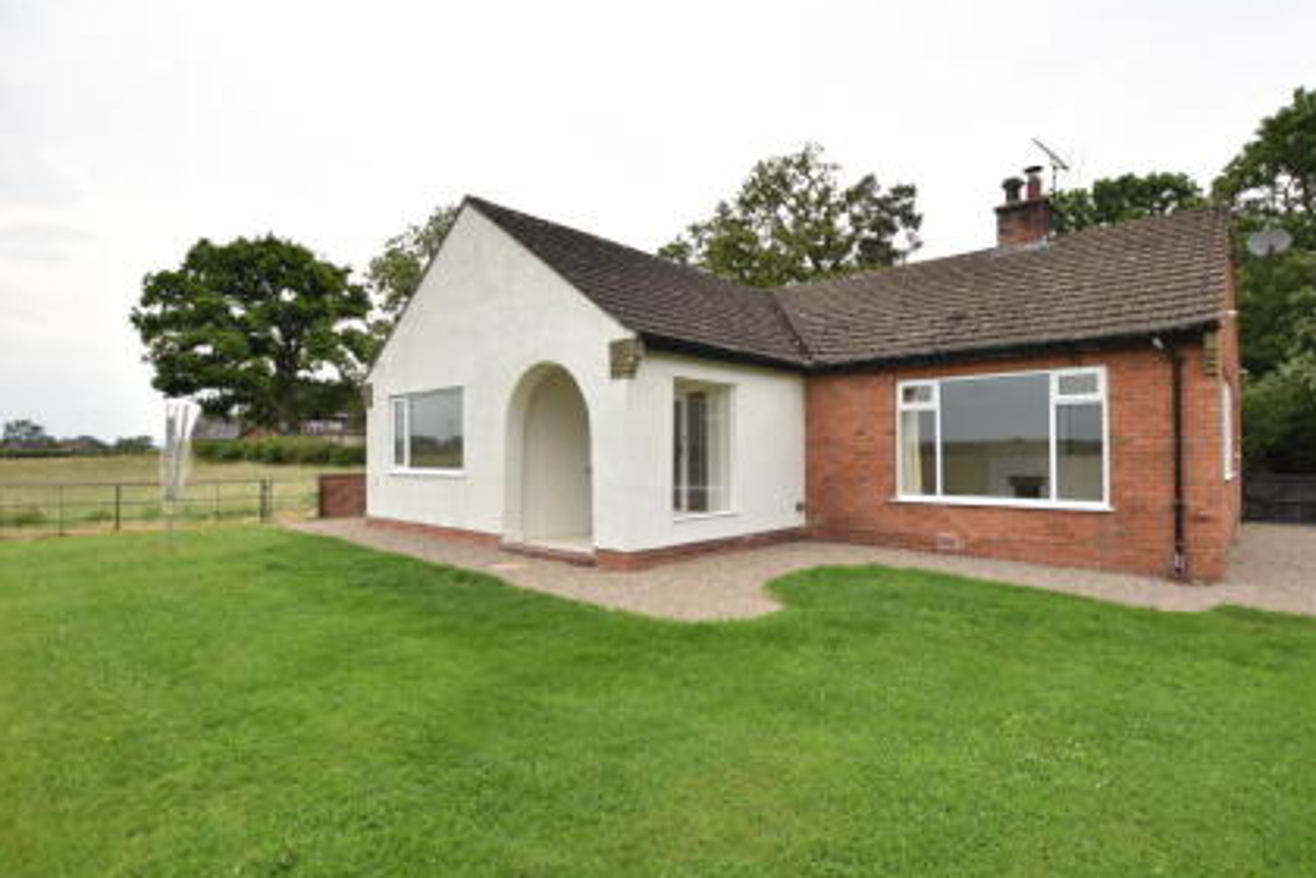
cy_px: 431
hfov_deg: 92.8
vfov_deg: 70.4
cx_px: 743
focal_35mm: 17
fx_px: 621
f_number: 3.5
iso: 100
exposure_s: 1/250
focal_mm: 10
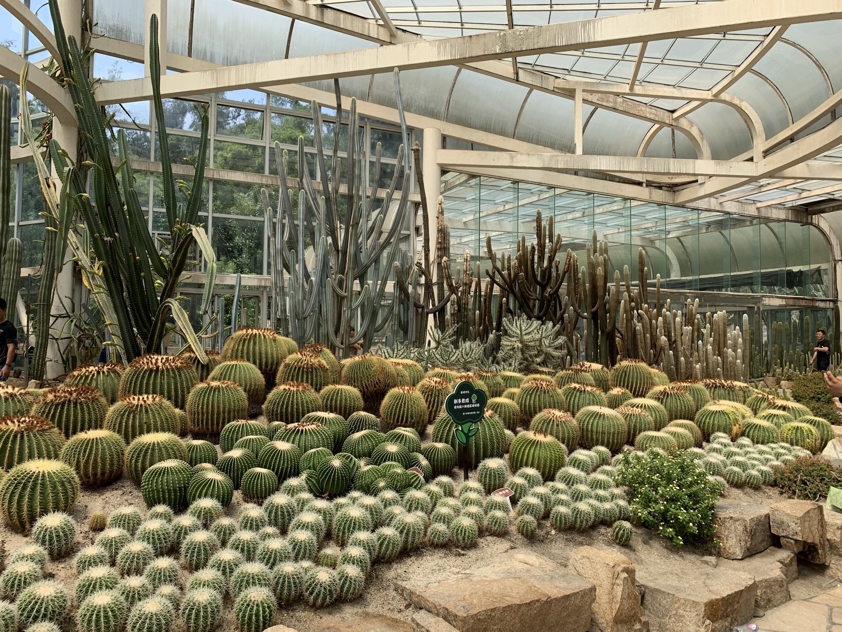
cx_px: 421
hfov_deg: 67.3
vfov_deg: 53.1
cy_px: 316
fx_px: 632
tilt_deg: +2.7
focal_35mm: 26
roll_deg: -0.8
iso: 25
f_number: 1.8
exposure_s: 1/1447
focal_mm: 4.25
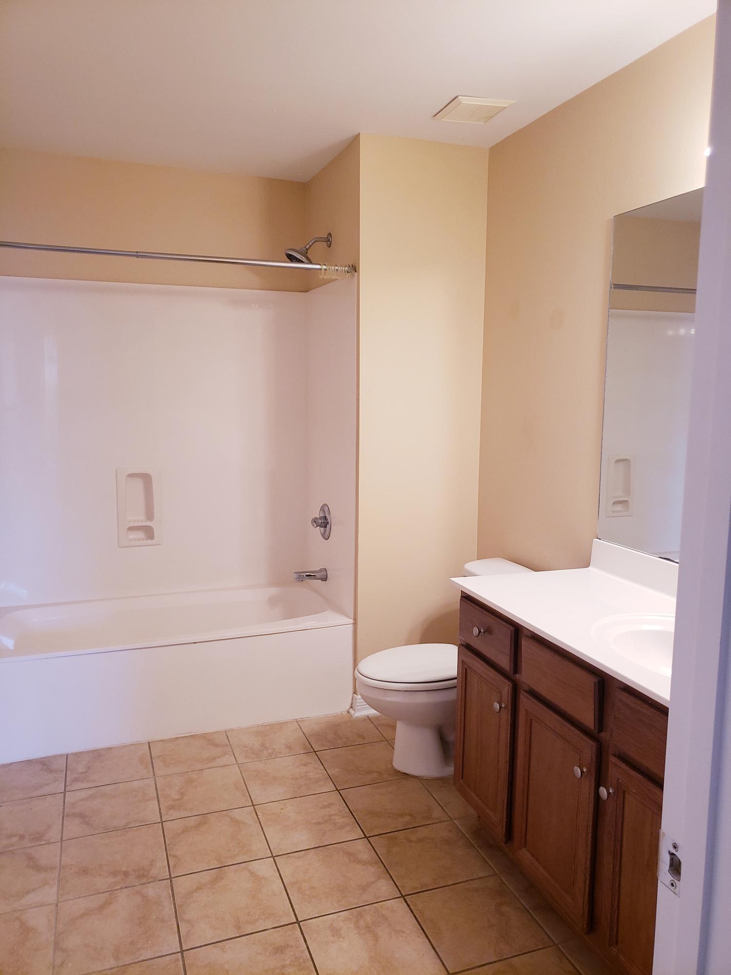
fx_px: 732
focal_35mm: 26
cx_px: 366
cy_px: 488
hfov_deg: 53.1
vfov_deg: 67.3
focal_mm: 4.3
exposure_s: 1/60
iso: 200
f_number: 1.5
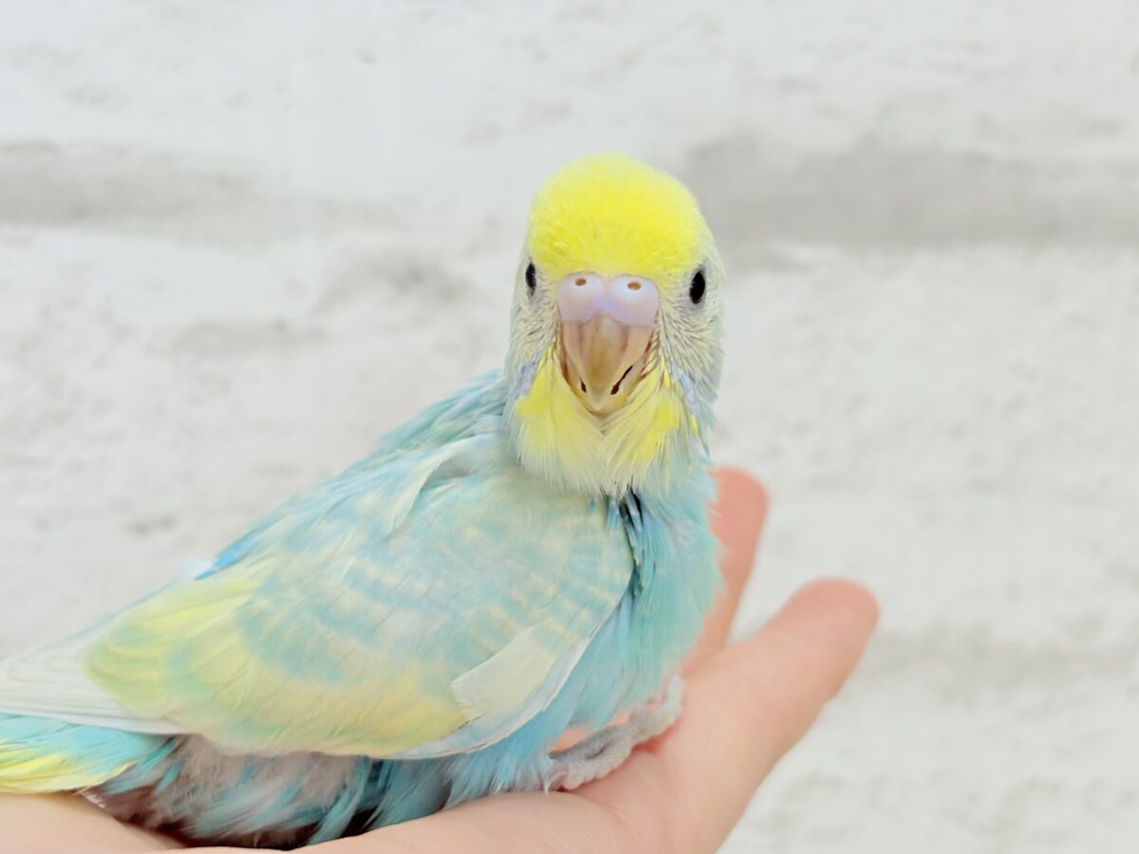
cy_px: 427
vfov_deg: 28.0
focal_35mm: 52
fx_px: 1711
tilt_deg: +0.8
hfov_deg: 36.8
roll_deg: +1.0
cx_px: 570
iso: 64
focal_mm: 5.96
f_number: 1.6
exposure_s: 1/100
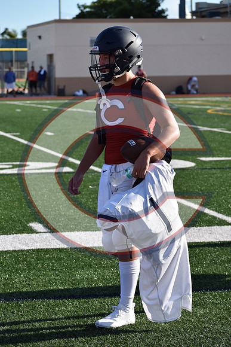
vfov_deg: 15.2
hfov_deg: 10.2
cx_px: 116
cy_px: 174
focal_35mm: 135
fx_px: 1298
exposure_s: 1/1600
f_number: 6.3
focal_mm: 90
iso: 400
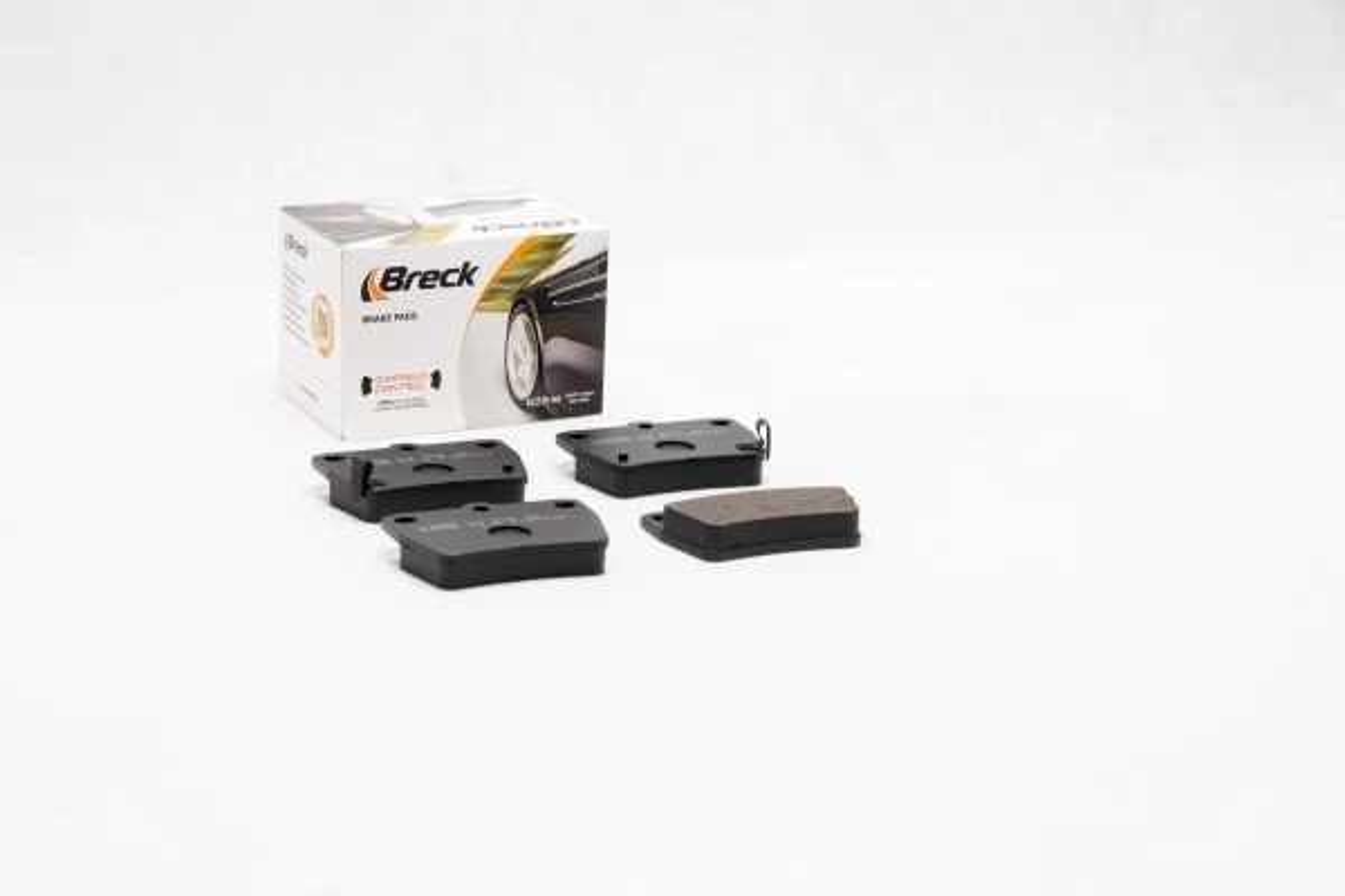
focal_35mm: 90
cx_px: 672
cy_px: 448
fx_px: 3362
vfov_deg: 15.2
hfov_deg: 22.6
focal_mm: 60
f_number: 11
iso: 100
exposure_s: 1/200
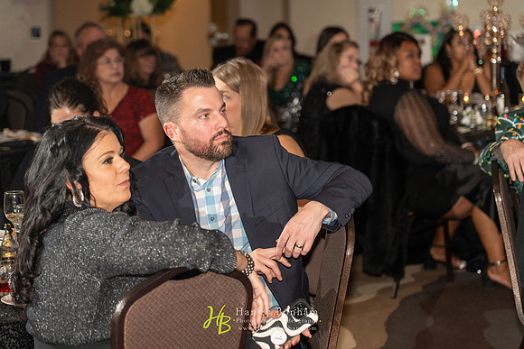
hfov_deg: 19.5
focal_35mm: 105
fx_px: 1529
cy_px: 174
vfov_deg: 13.0
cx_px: 262
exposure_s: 1/200
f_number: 4
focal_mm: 105
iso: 1600
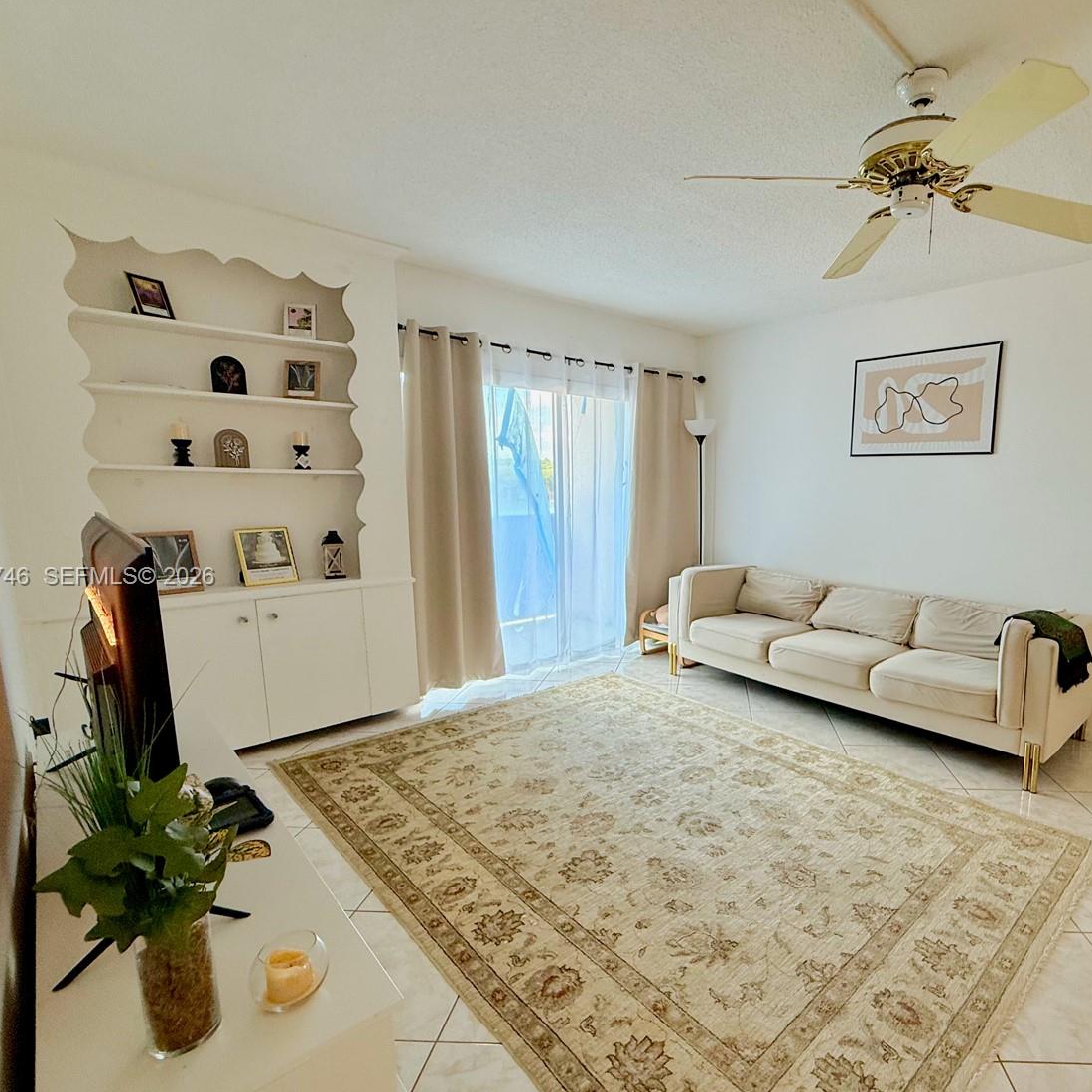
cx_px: 700
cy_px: 578
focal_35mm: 18
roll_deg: -1.0
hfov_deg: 78.8
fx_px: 642
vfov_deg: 80.6
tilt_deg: -9.2
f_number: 2.2
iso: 100
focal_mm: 2.22
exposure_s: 1/120
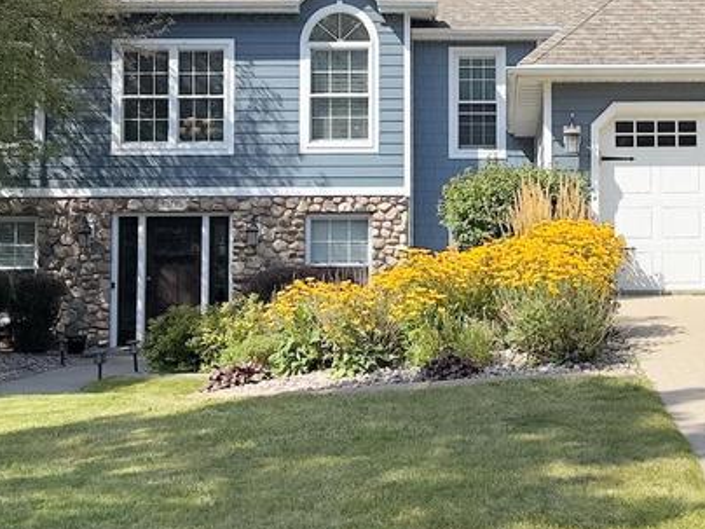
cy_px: 190
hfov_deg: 25.4
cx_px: 522
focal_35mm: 76
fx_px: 1548
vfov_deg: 19.3
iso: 80
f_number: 1.78
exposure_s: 1/4016
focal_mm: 6.86
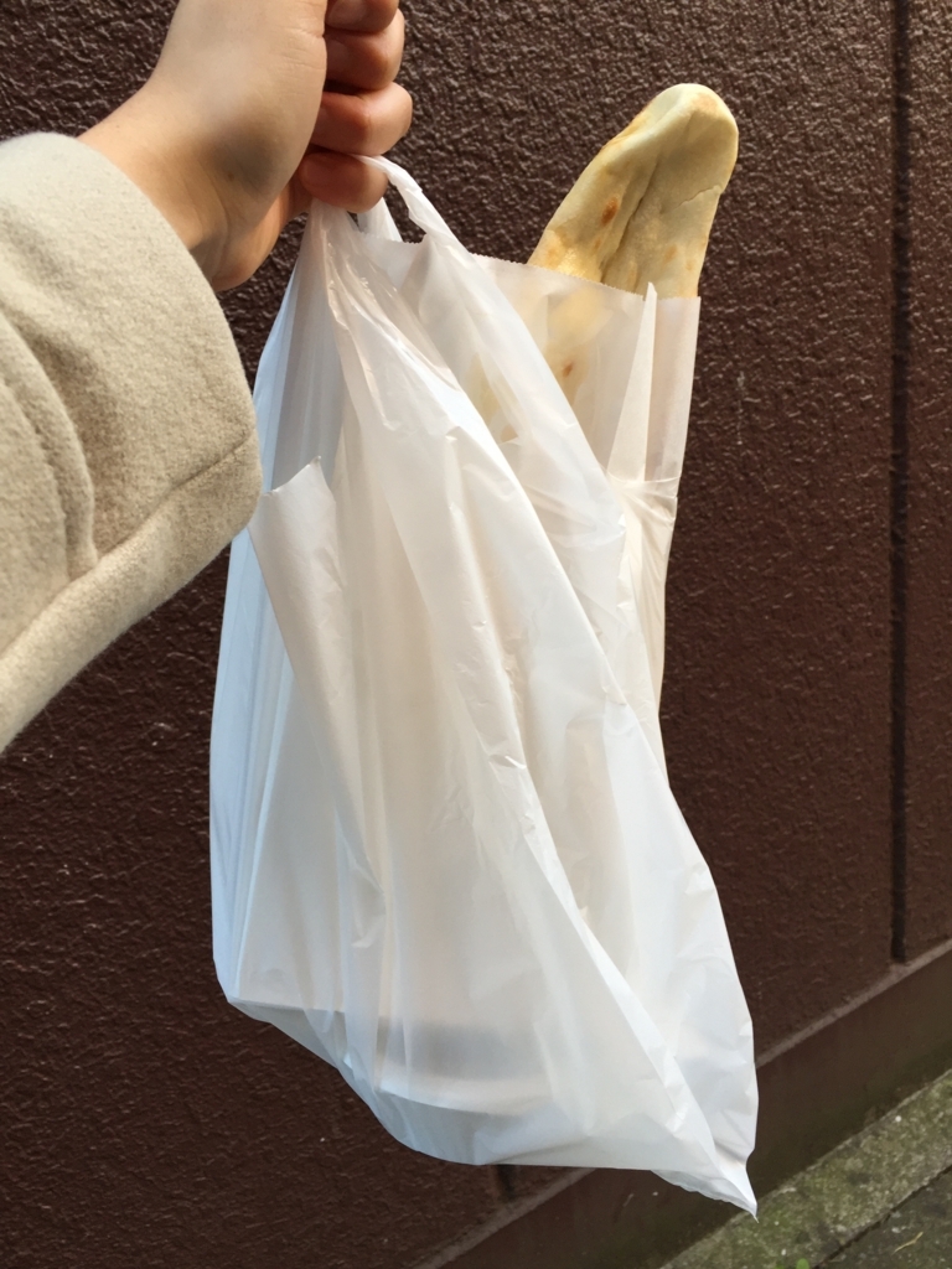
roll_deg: +7.3
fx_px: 1063
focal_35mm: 29
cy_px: 634
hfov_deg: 48.2
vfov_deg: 61.7
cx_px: 476
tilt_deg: -19.3
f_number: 2.2
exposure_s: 1/120
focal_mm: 4.15
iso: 50
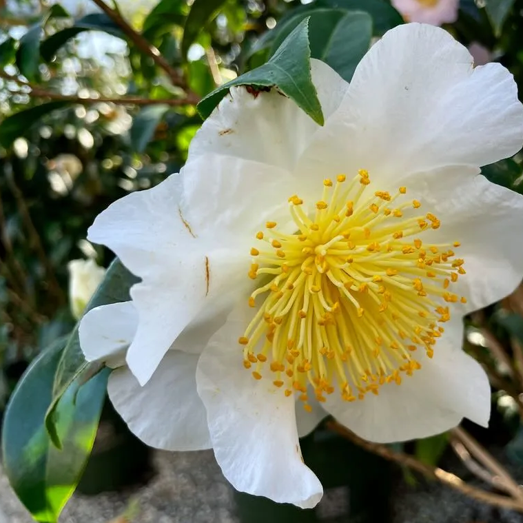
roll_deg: +4.6
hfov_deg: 51.8
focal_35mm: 31
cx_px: 334
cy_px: 264
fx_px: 530
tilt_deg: -9.4
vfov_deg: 52.5
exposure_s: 1/191
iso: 32
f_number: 1.6
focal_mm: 4.2
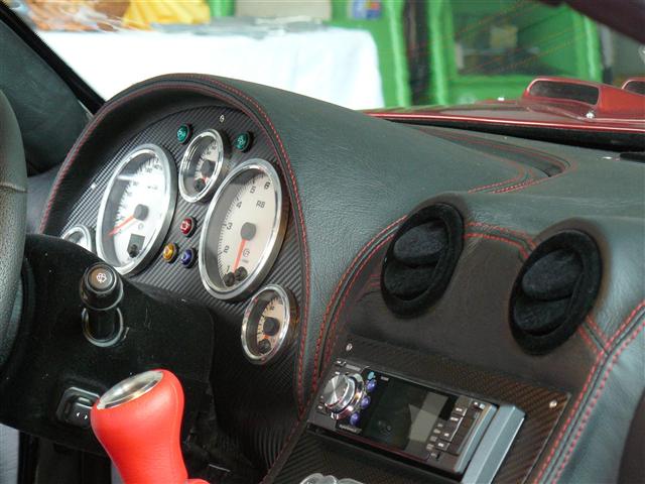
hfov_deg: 13.7
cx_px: 322
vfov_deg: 10.3
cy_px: 242
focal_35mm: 144
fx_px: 2683
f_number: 3.3
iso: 200
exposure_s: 1/10
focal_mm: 24.1
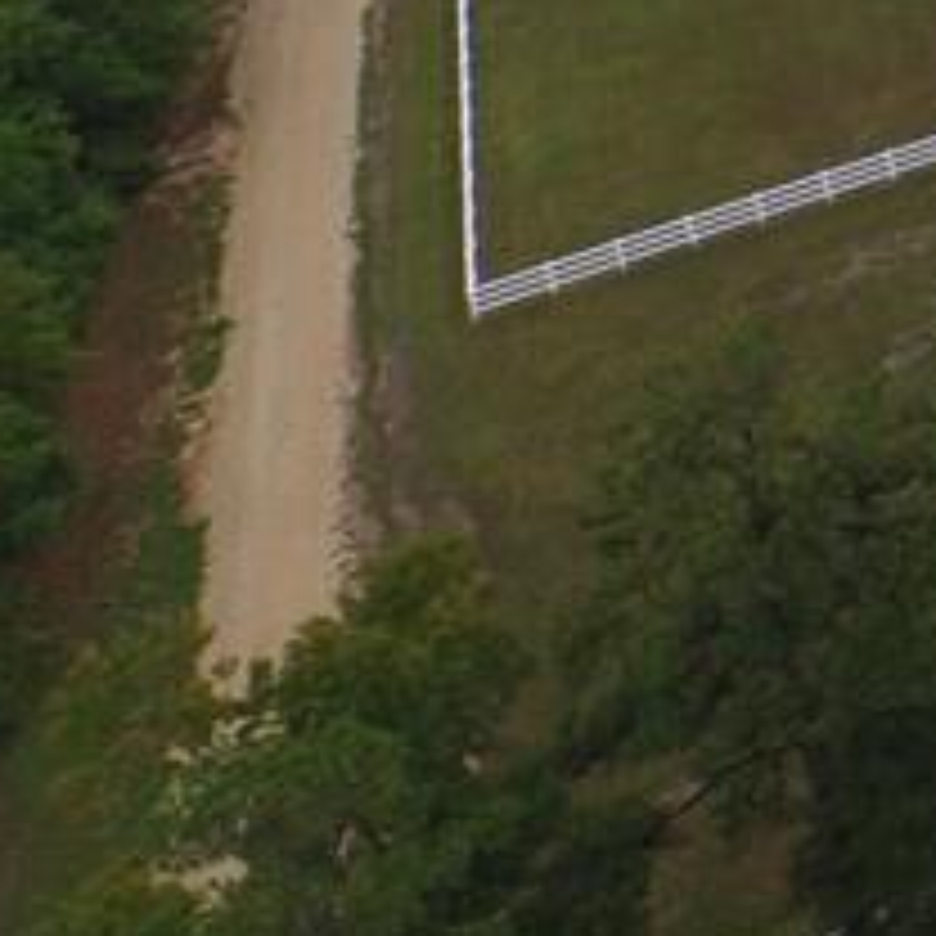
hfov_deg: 14.0
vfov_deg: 17.2
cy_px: -621
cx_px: 2228
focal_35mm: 87
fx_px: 2661
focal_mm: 3.61
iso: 100
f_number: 2.8
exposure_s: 1/196
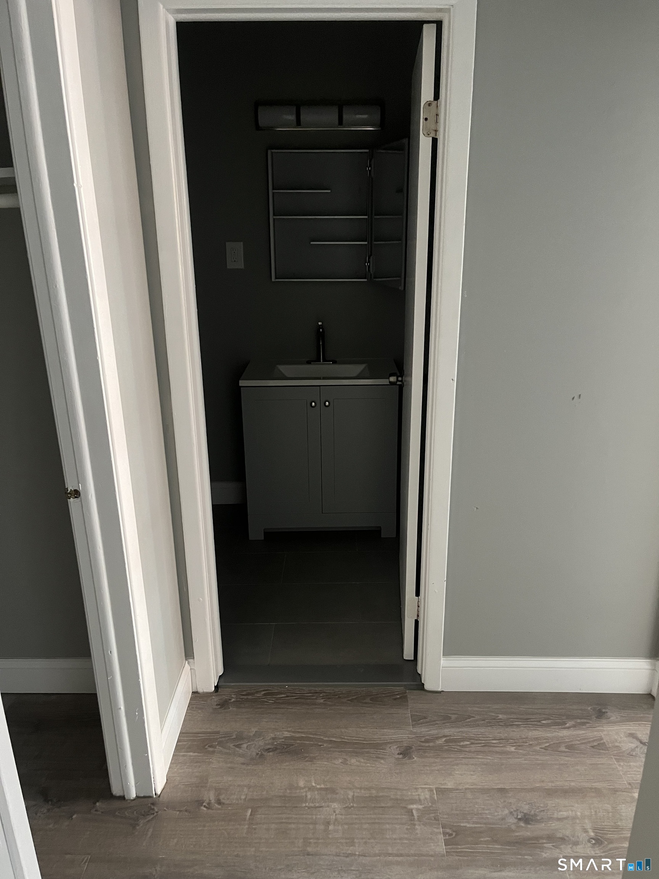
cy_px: 440
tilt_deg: -17.4
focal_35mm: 26
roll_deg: +0.4
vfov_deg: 67.3
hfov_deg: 53.1
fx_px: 660
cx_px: 330
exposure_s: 1/40
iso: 640
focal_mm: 5.1
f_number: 1.6
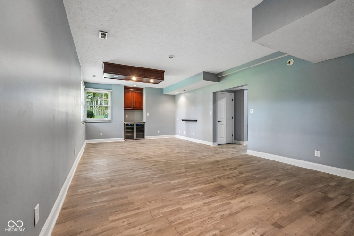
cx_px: 177
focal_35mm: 16
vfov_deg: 73.7
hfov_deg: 96.7
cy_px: 118
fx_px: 157
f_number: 8
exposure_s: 1/30
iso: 4000
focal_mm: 16
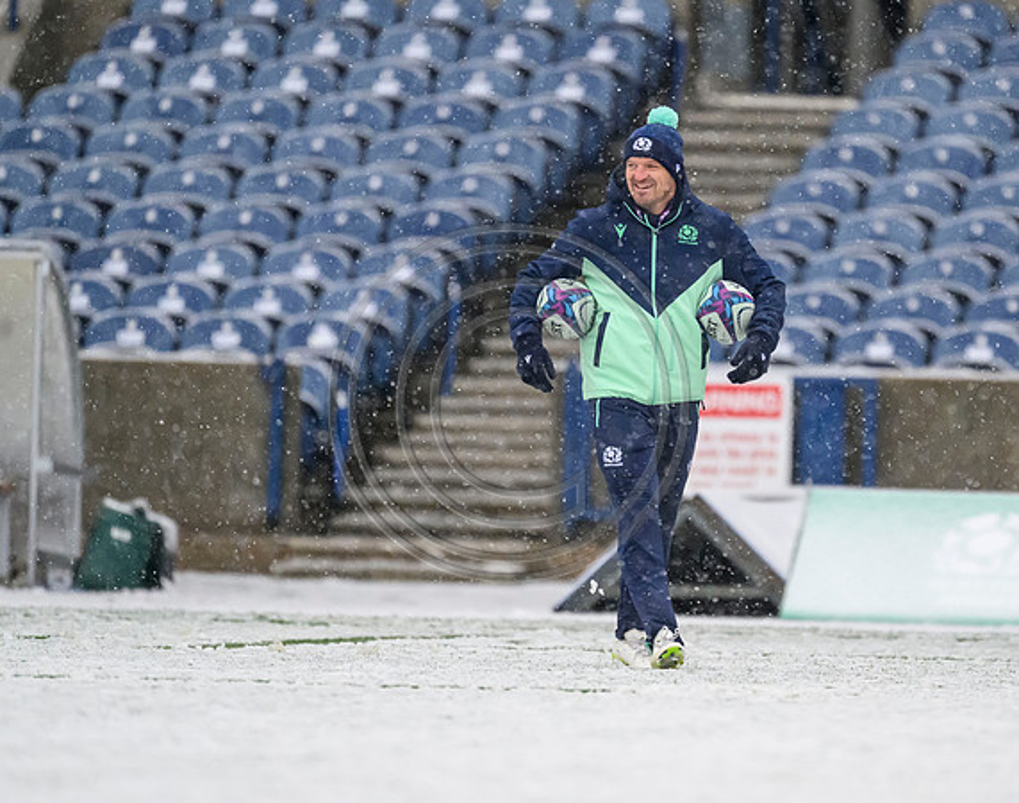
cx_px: 697
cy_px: 338
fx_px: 21675
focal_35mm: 723
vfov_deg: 2.1
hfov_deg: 2.7
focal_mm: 560
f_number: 4
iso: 8000
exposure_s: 1/1600
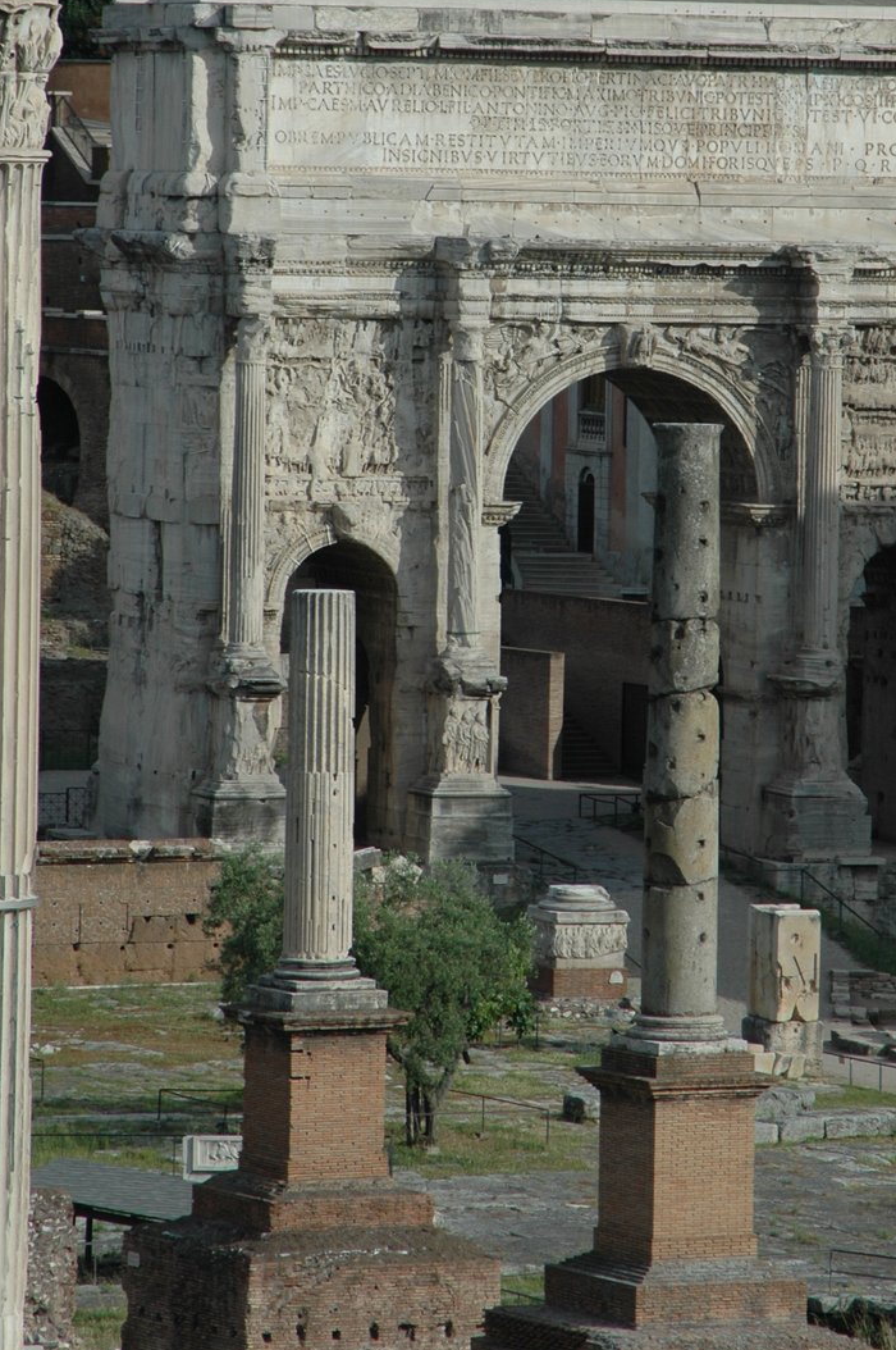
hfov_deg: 5.3
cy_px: 395
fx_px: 9619
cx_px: 556
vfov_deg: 8.0
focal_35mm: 257
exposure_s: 1/800
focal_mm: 120
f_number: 7.1
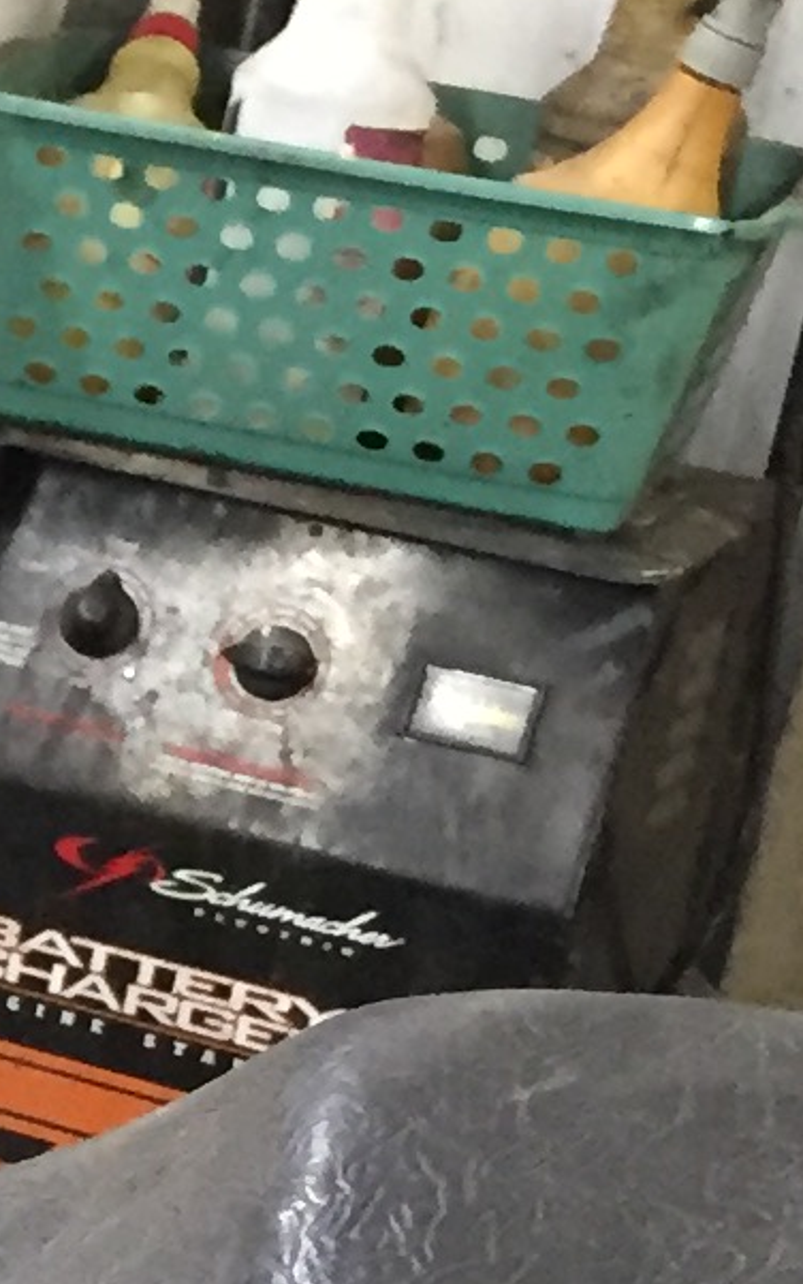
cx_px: -1401
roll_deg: -1.0
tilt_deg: -27.7
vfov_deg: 12.3
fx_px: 5843
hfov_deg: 7.2
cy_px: 1510
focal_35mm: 167
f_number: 2.2
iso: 250
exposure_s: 1/17
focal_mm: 4.15
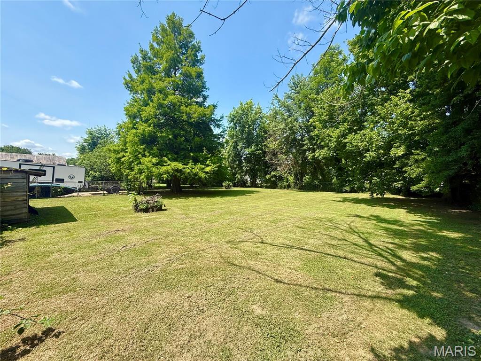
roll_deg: -1.4
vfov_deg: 85.7
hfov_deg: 102.1
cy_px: 180
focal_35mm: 14
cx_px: 240
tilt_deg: +1.0
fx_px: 195
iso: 50
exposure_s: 1/841
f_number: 2.2
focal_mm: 2.22
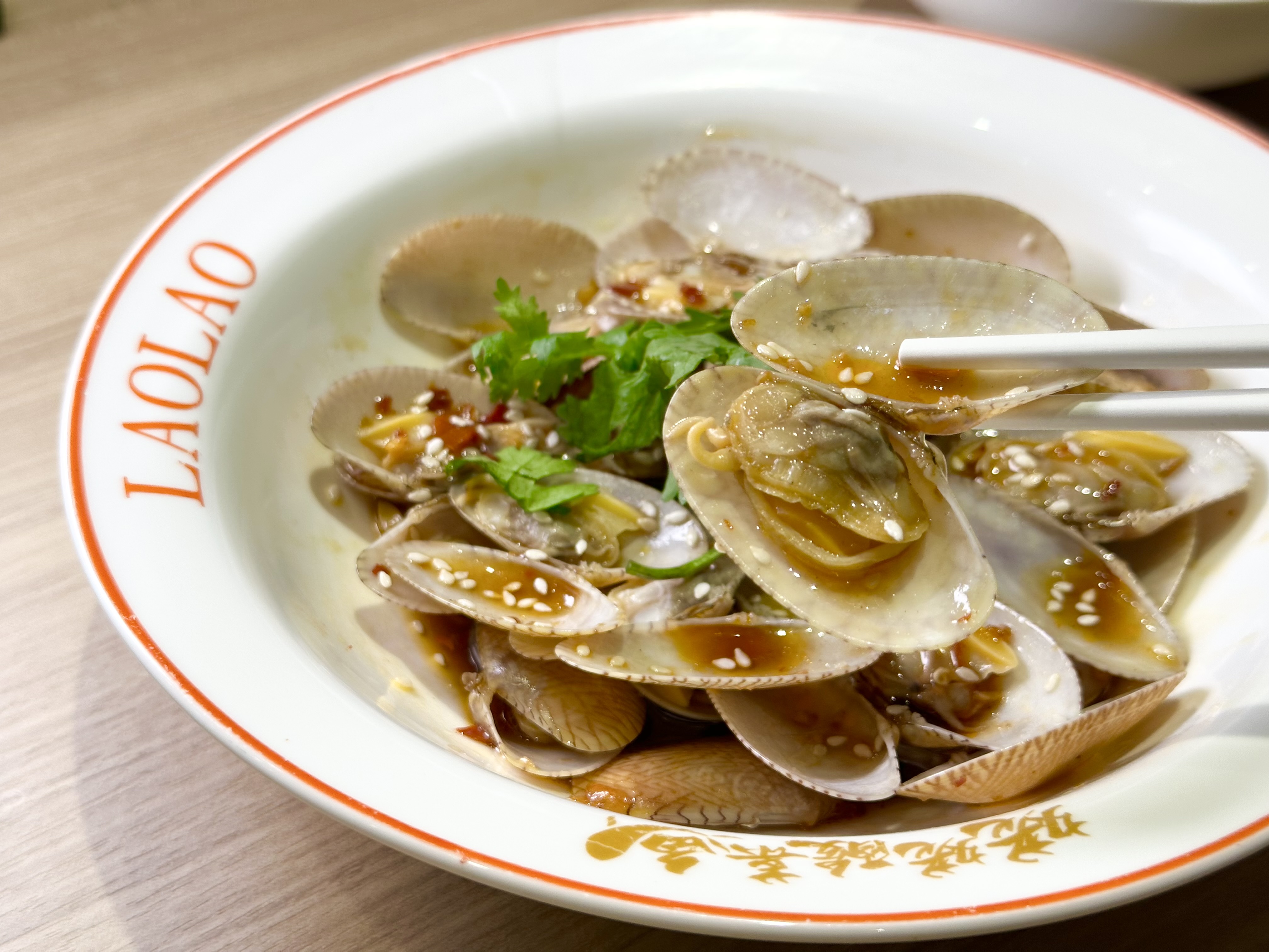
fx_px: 1760
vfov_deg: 30.3
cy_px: 476
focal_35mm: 48
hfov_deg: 39.7
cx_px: 634
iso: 64
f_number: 1.78
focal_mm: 6.86
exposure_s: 1/116
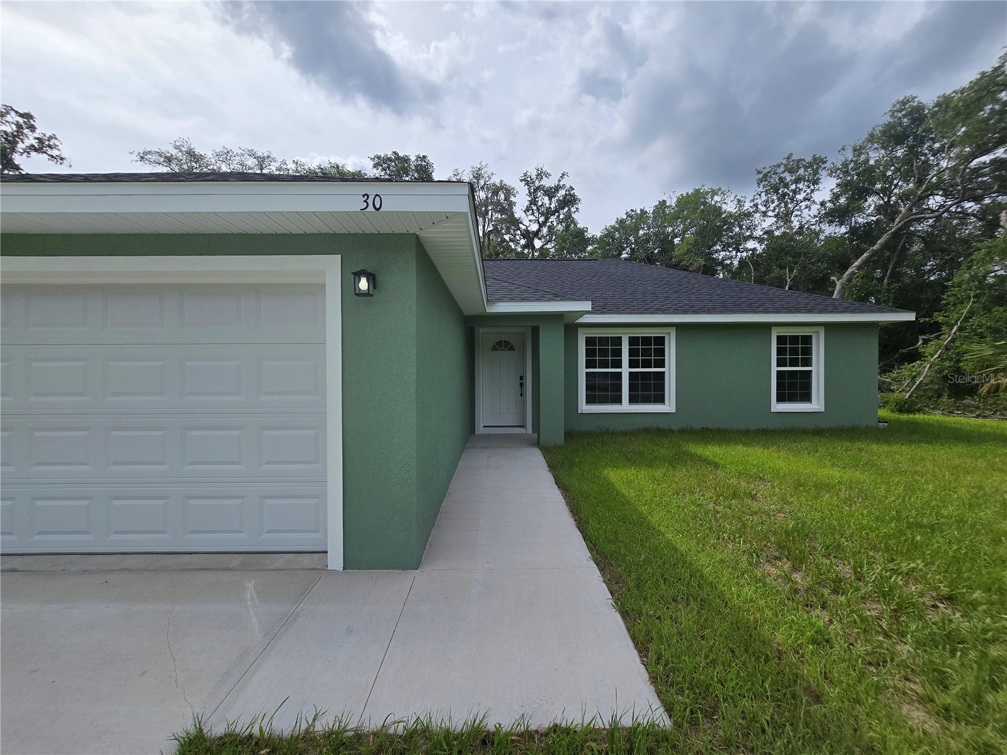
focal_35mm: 13
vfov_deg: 89.9
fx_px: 378
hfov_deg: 106.2
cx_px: 504
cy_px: 378
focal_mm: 2.2
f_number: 2.2
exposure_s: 1/3436
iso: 50
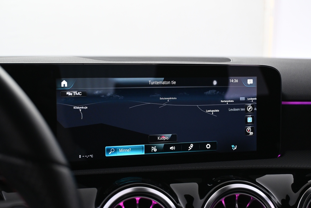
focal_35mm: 51
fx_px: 441
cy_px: 104
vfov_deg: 26.5
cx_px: 156
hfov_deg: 38.9
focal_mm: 34
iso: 2000
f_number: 5
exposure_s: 1/30
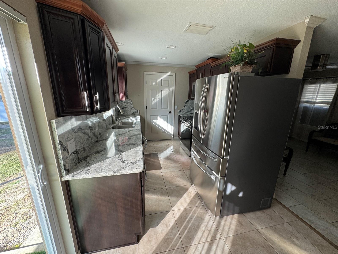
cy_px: 127
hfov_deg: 102.1
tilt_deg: -13.8
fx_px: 137
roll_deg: -1.2
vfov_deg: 85.7
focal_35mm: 14
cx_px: 169
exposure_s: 1/99
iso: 100
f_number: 2.2
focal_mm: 2.22
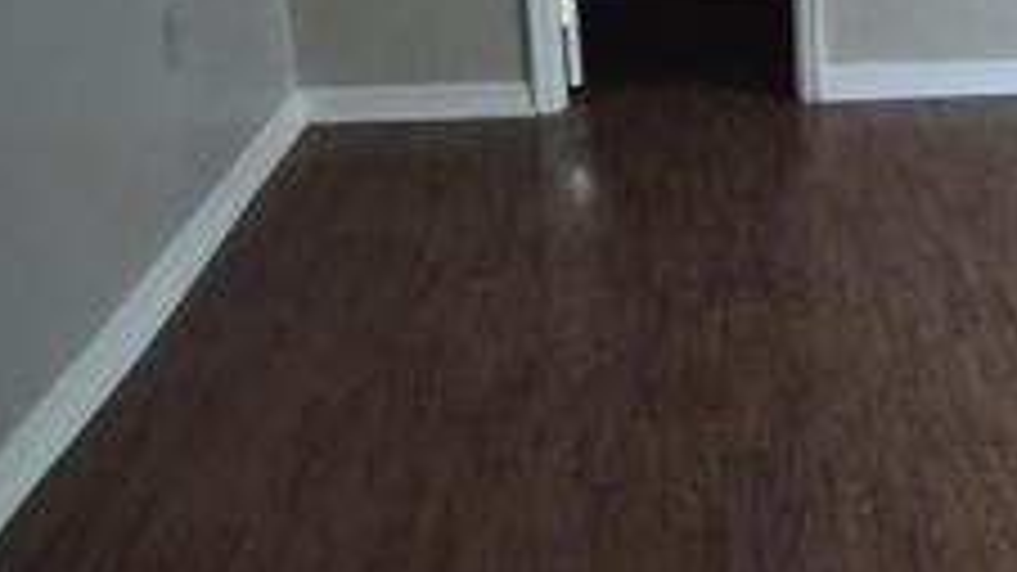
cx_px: 1130
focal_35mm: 71
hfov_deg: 27.2
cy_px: 117
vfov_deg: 16.9
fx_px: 1914
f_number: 1.8
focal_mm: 5.4
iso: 1600
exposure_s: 1/60
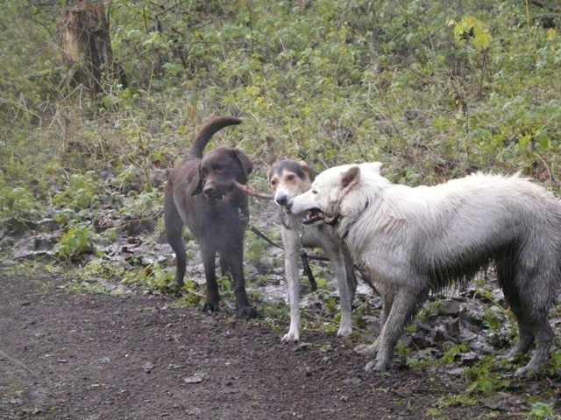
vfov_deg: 13.7
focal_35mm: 108
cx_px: 280
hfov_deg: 18.2
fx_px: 1750
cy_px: 210
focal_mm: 14
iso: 500
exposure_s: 1/200
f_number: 3.6
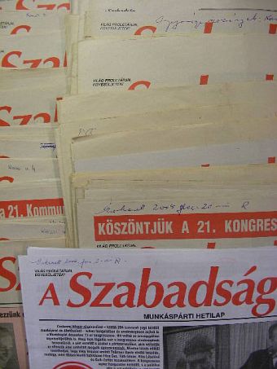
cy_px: 184
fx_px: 405
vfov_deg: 49.0
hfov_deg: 37.7
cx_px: 138
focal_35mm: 38
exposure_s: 1/49.7
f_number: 3.5
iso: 100
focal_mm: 6.3
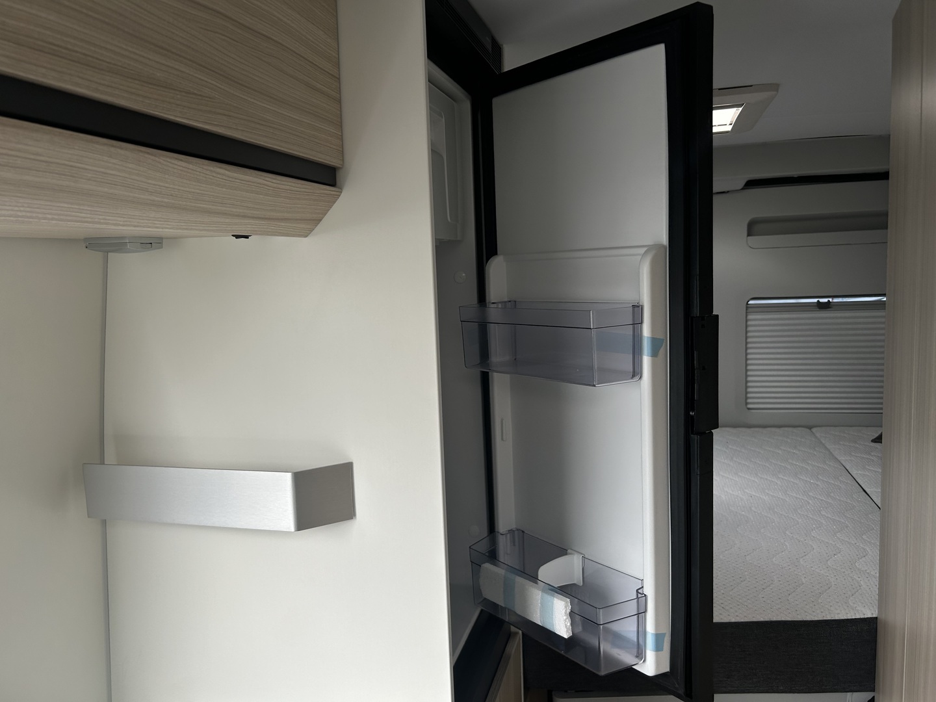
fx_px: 703
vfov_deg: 53.1
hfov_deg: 67.3
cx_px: 468
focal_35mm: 26
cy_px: 351
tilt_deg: -3.6
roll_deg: +3.3
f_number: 1.5
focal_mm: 5.7
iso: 50
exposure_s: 1/380
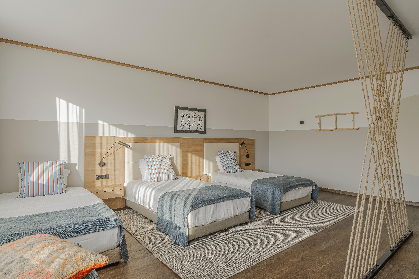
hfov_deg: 84.0
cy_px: 140
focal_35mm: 20
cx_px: 210
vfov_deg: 61.9
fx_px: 233
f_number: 18
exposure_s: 1/8
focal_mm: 20
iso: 200
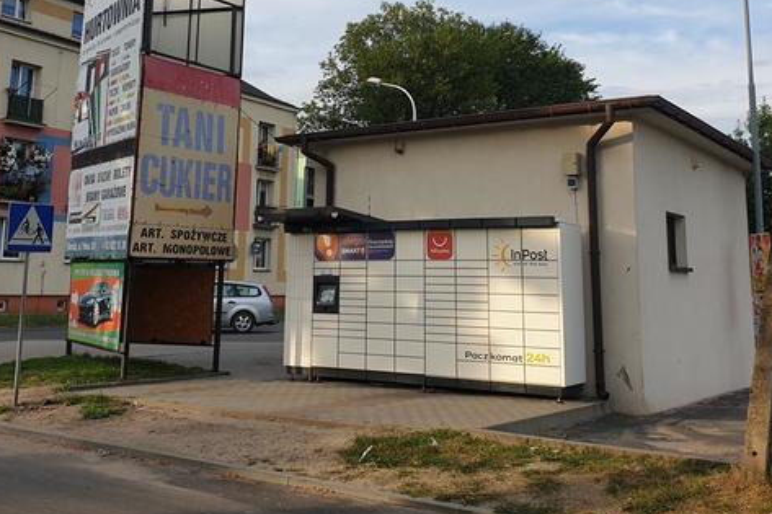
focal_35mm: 40
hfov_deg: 48.5
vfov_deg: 32.8
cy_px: 130
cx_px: 380
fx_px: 857
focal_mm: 4.3
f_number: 2.4
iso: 50
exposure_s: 1/490
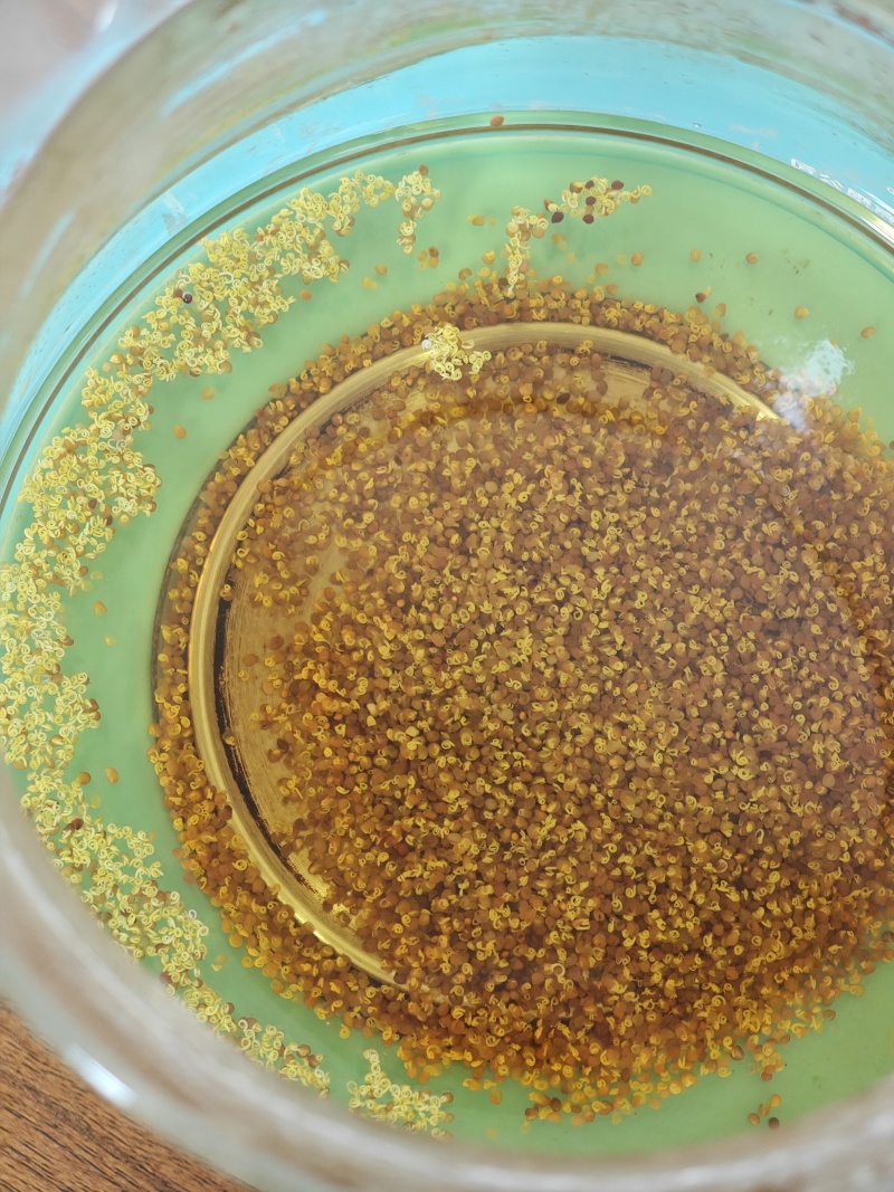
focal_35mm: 75
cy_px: 596
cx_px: 447
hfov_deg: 19.6
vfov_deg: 26.0
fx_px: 2583
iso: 800
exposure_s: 1/50
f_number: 1.8
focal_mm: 12.28
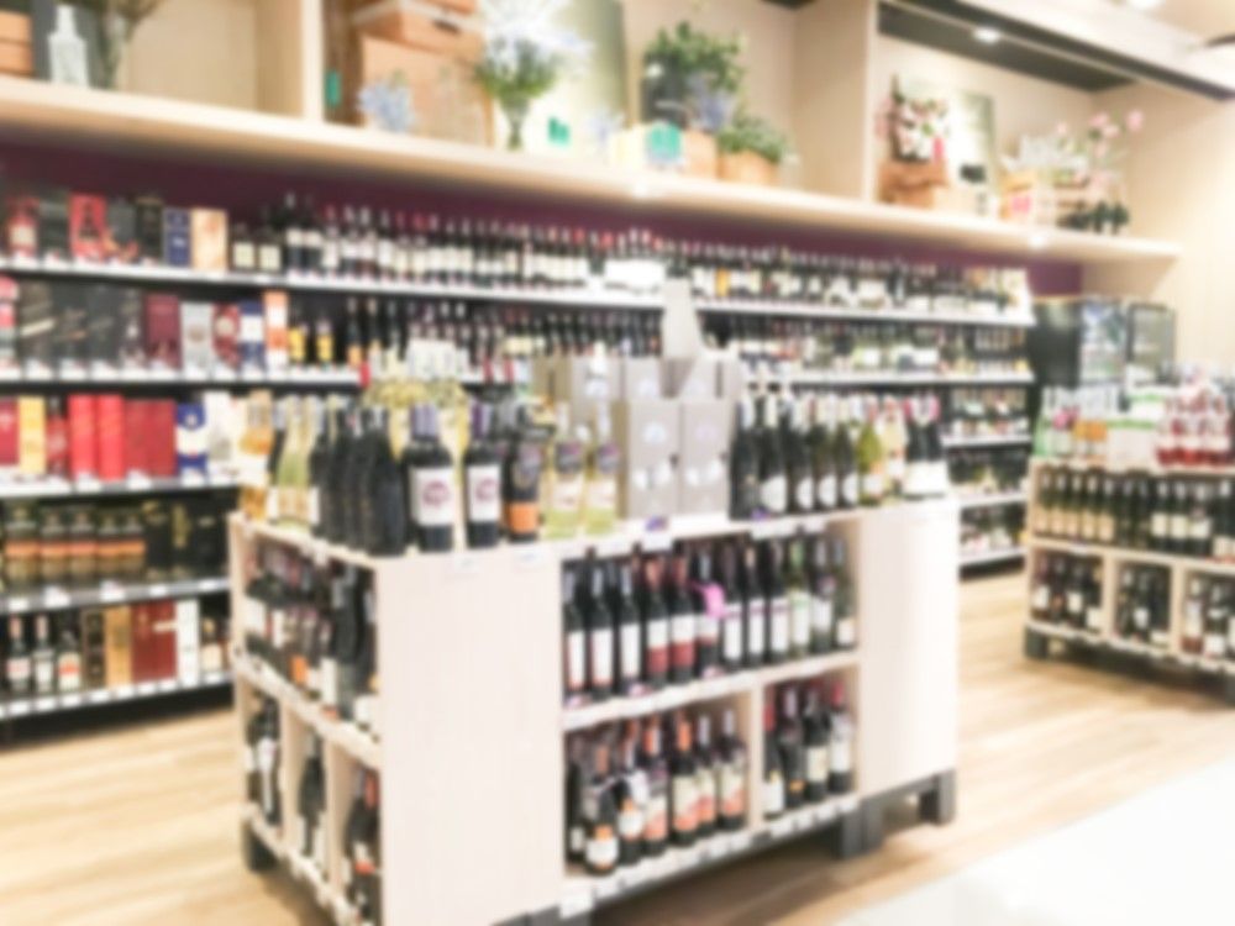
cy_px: 463
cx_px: 618
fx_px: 1035
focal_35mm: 29
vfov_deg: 48.2
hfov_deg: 61.7
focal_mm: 4.15
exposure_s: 1/17
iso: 100
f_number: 2.2
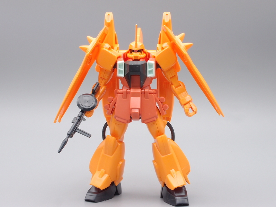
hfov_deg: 34.9
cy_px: 104
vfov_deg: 26.6
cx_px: 138
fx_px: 439
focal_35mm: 55
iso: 100
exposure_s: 1/6
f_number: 8
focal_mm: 11.84
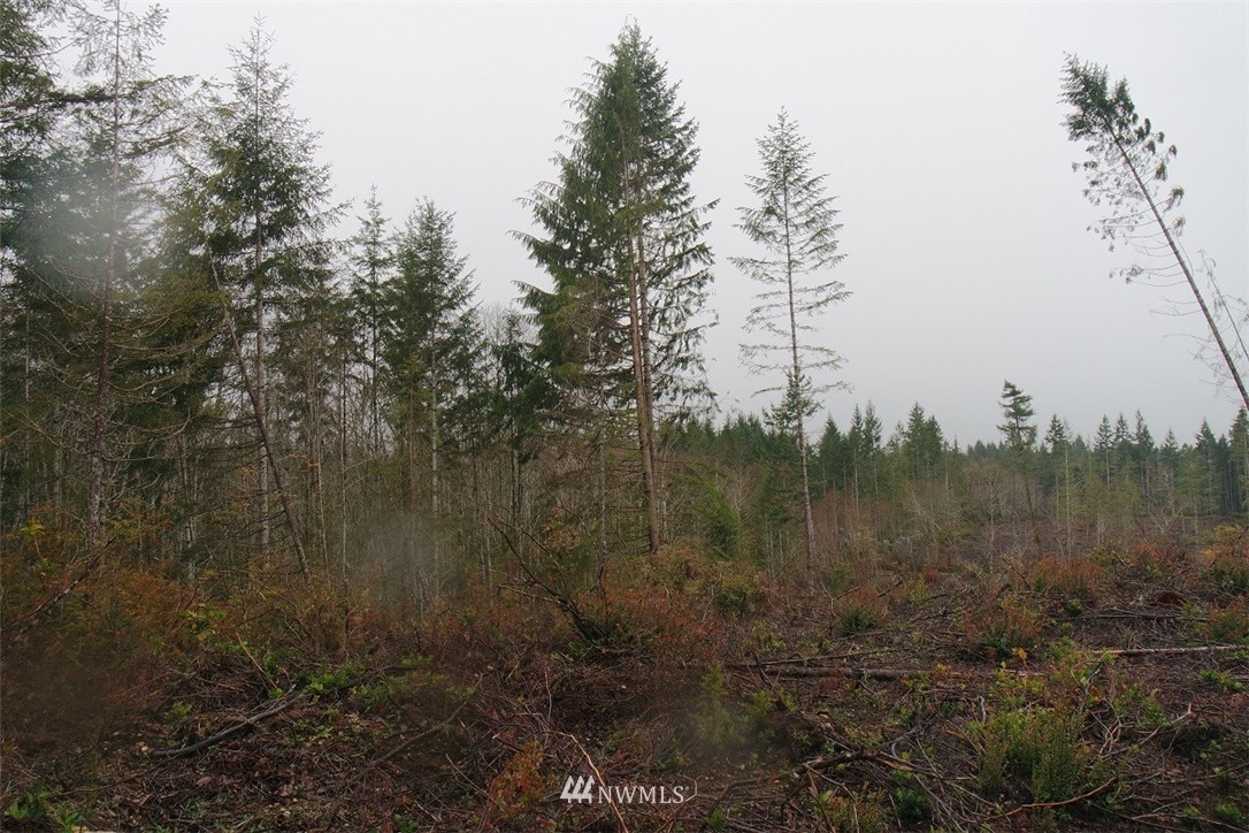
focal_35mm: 24
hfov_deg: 73.7
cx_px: 624
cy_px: 416
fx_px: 833
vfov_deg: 53.1
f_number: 6.3
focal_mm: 9
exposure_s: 1/100
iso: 200
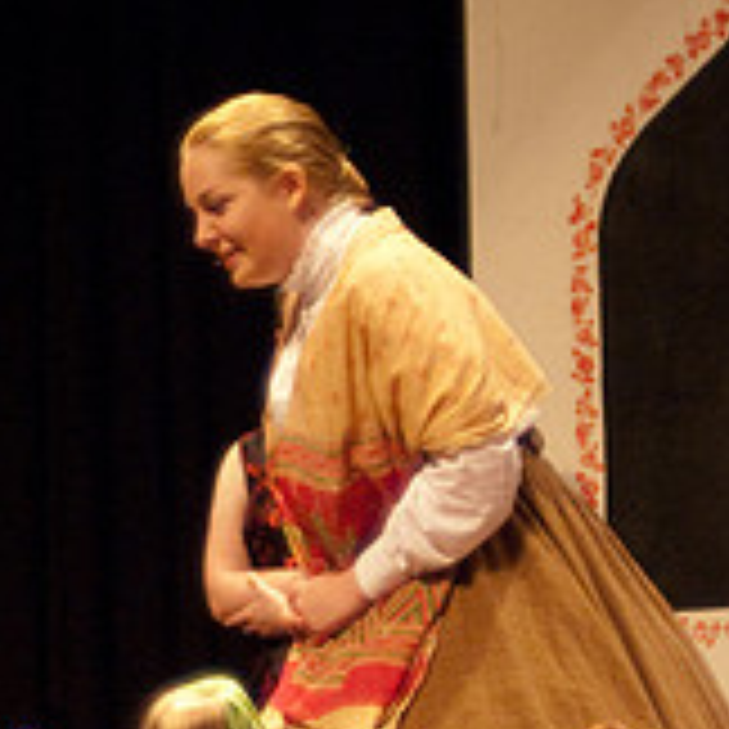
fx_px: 5969
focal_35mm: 251
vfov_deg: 7.0
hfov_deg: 7.0
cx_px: -32
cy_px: 508
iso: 1000
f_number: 2.8
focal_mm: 55
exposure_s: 1/125
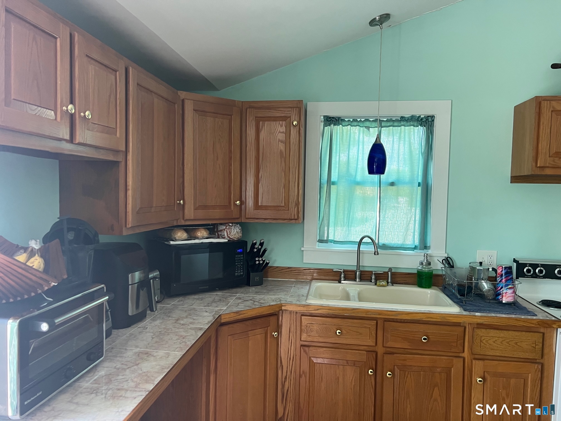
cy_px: 210
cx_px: 280
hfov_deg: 67.3
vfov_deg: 53.1
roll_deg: -0.6
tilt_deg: -1.1
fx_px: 421
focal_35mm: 26
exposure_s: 1/70
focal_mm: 5.7
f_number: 1.5
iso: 125
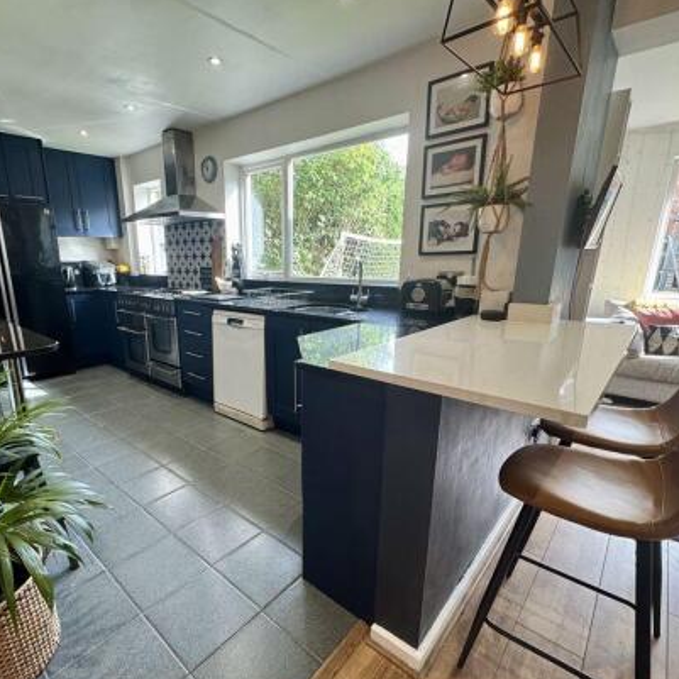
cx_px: 285
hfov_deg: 80.1
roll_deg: +1.2
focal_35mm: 18
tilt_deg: -15.3
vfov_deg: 80.6
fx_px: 399
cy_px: 362
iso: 160
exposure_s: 1/100
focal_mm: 2.22
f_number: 2.2
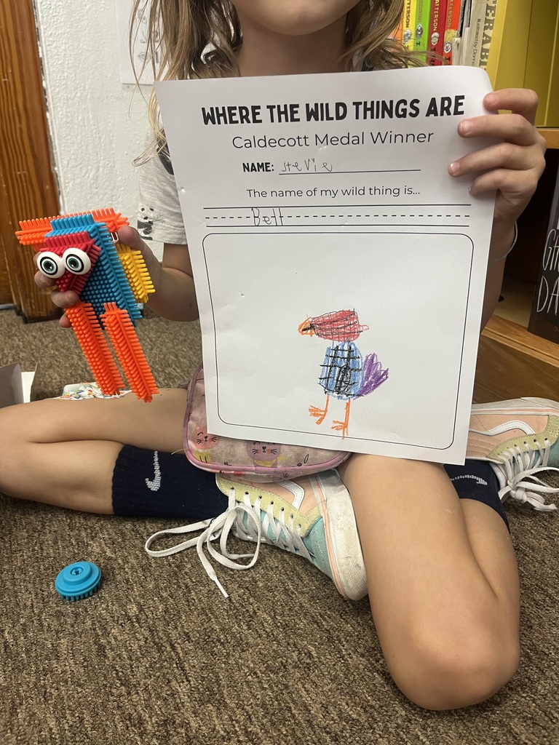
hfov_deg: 53.1
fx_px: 560
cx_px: 280
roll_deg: +1.1
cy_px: 372
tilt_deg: -23.2
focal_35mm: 26
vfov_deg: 67.3
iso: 125
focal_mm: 5.1
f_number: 1.6
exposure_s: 1/60
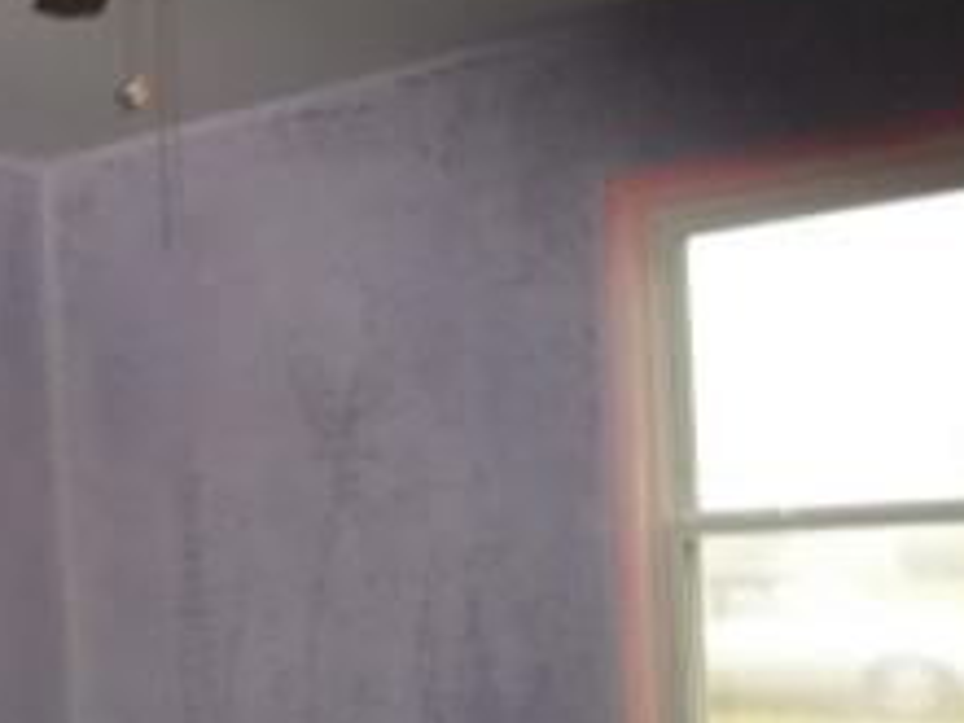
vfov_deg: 25.8
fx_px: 1532
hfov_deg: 32.6
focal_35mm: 55
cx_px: 44
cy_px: 635
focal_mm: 4.9
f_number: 3.5
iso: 320
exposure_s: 1/30
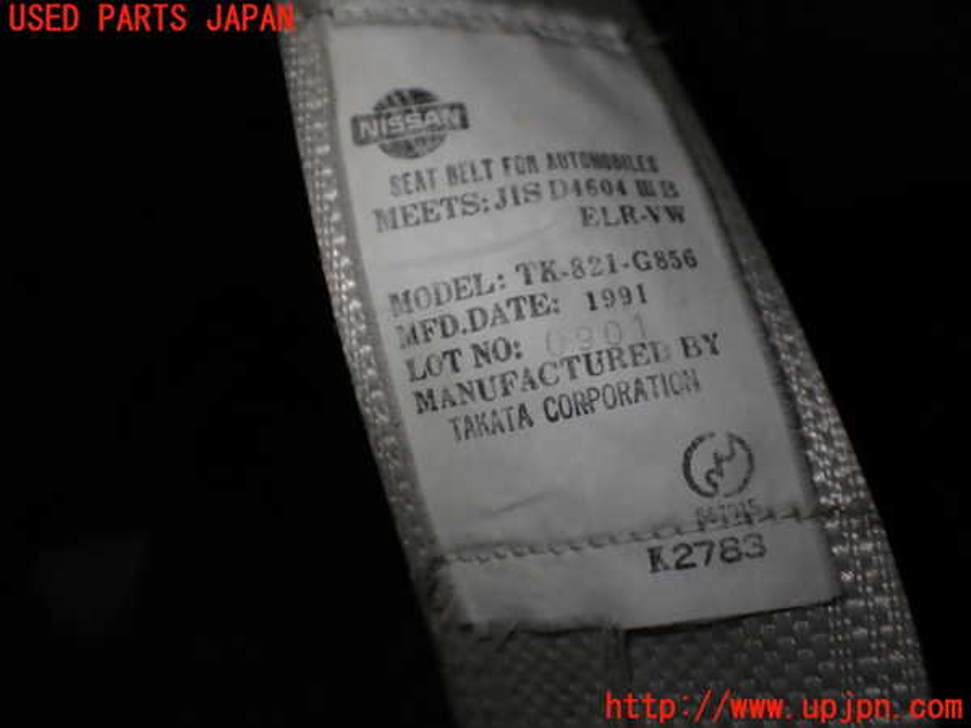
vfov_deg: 46.8
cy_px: 364
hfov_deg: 60.0
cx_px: 486
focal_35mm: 30
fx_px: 842
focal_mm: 5.4
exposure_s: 1/160
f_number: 2.3
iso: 100
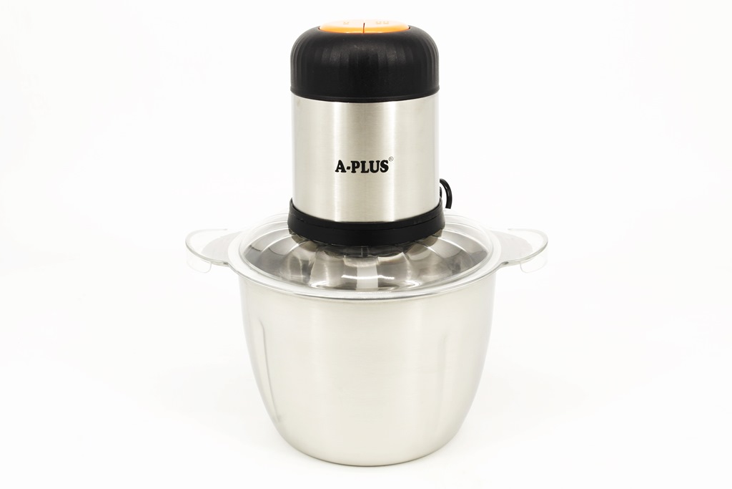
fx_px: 874
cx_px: 366
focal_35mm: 43
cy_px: 244
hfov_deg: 45.4
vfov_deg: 31.2
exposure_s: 1/3.33
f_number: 18
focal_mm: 28
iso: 100
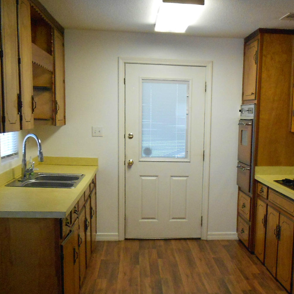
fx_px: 452
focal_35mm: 47
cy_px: 191
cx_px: 195
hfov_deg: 35.7
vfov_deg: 35.8
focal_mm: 4.6
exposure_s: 1/40
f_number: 3.2
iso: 400
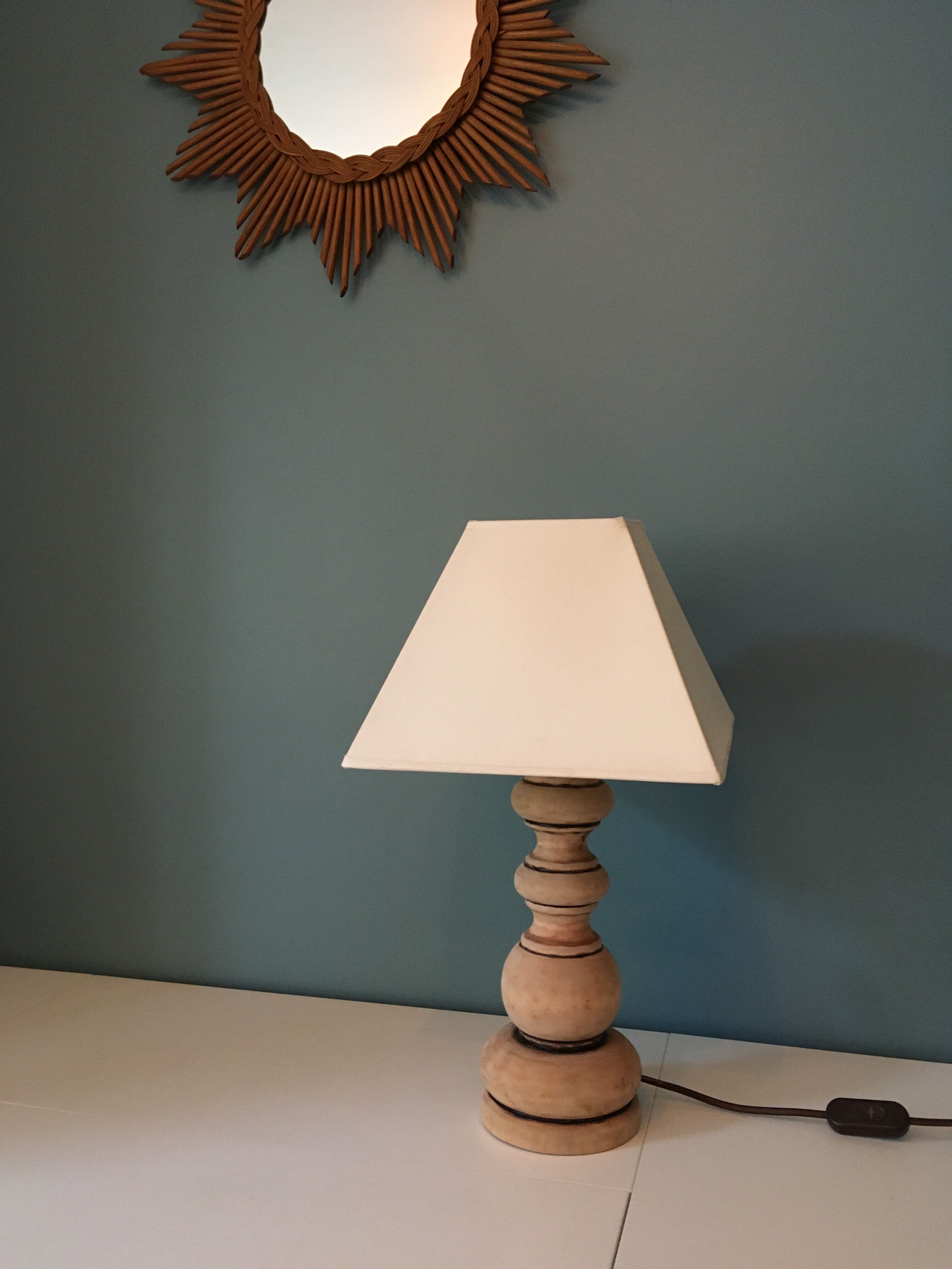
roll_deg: -1.0
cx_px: 476
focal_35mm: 29
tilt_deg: -1.1
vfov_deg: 61.7
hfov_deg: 48.2
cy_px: 634
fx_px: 1063
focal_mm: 4.15
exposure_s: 1/20
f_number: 2.2
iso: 200
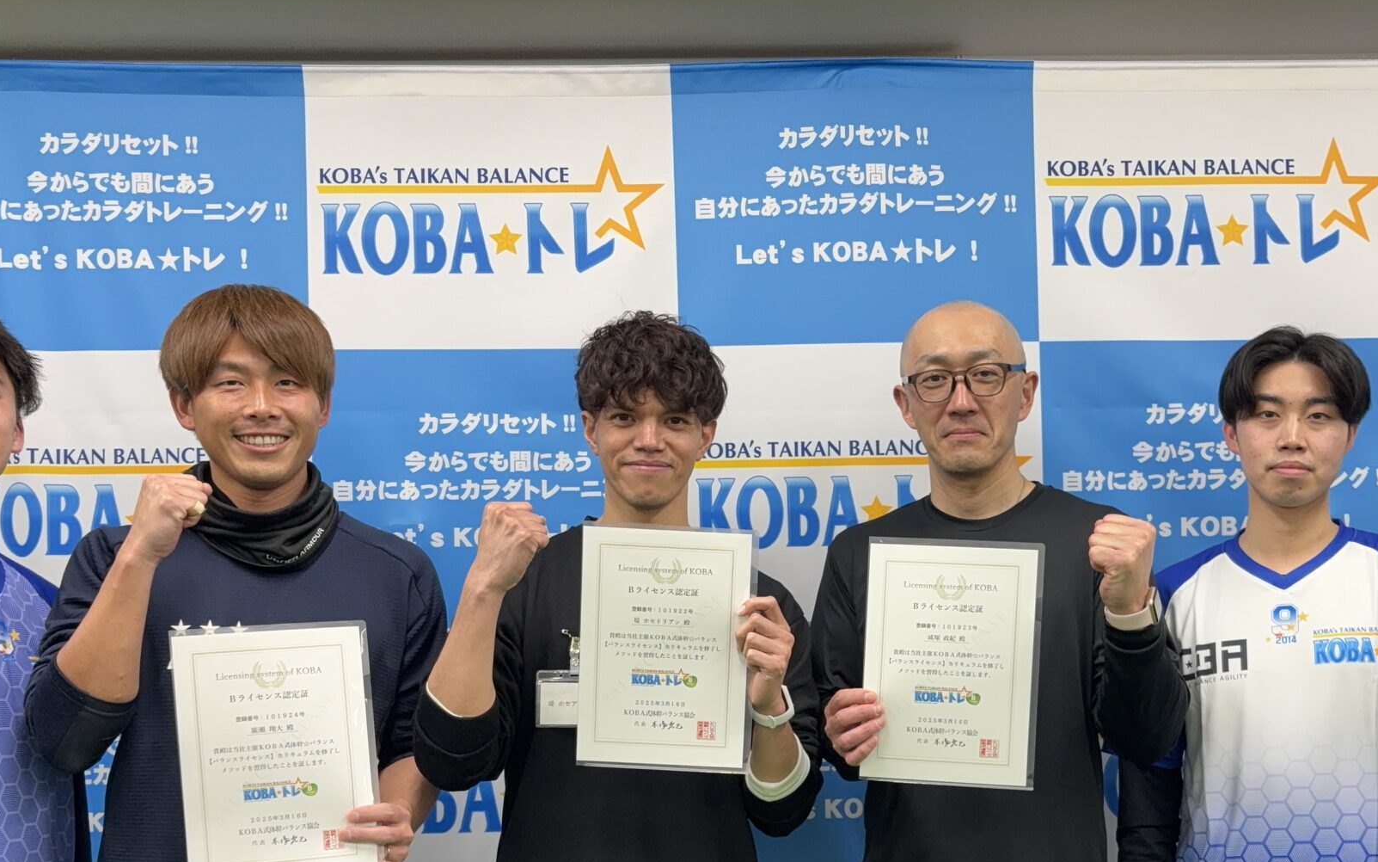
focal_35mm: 44
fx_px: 1652
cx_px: 848
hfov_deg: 44.9
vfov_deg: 28.8
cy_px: 638
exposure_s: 1/50
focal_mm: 5.96
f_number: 1.6
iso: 80
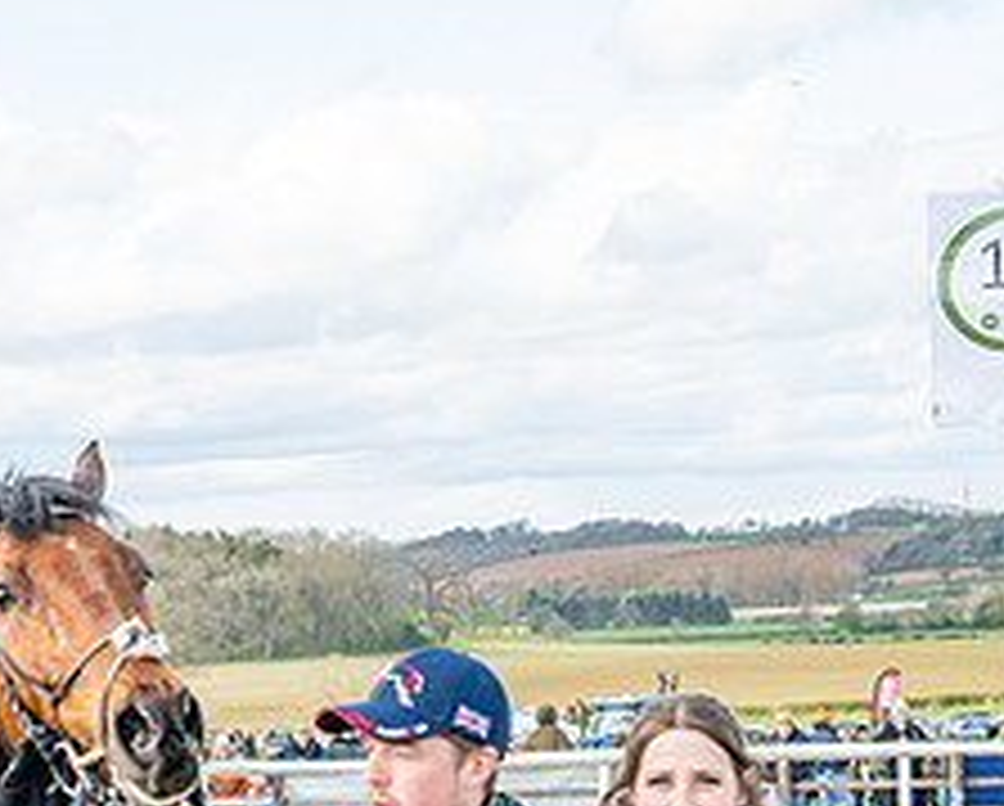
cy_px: 920
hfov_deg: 13.0
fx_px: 4314
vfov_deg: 10.5
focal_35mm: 145
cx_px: -76
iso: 400
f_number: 4.5
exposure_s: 1/800
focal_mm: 44
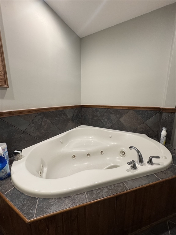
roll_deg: +0.8
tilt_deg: -9.7
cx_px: 88
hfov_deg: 85.7
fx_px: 95
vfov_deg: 102.1
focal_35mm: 14
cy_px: 118
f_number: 2.2
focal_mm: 2.22
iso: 200
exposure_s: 1/60
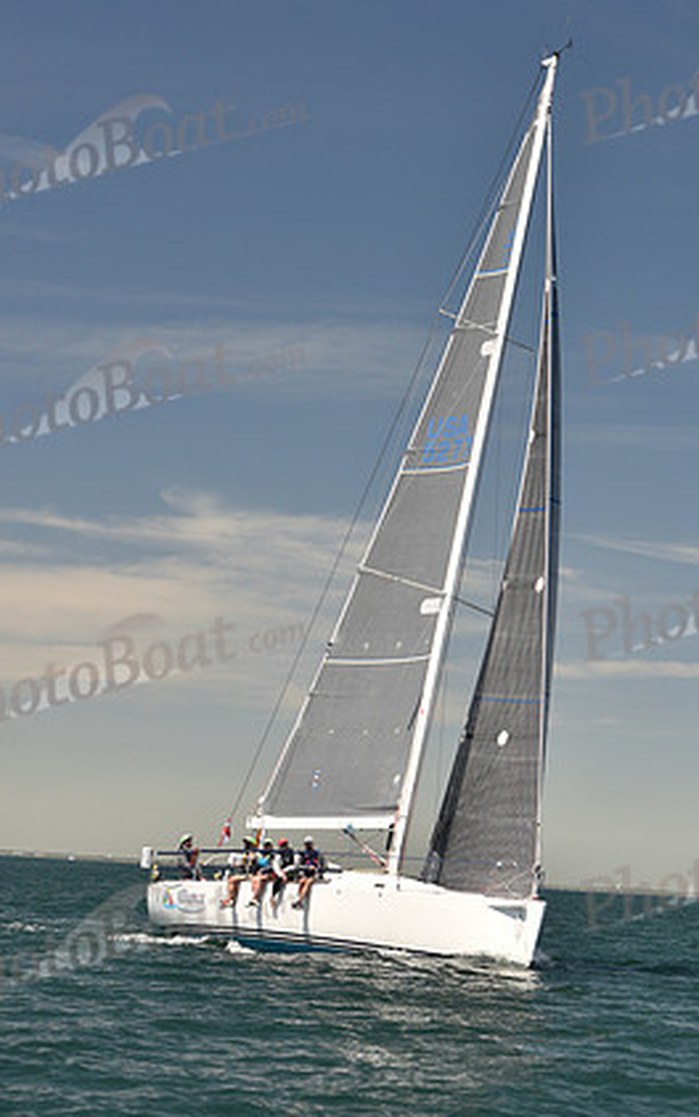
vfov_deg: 21.2
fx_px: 2985
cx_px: 443
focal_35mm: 98
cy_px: 495
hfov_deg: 13.3
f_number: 4.5
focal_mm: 70
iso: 250
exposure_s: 1/800
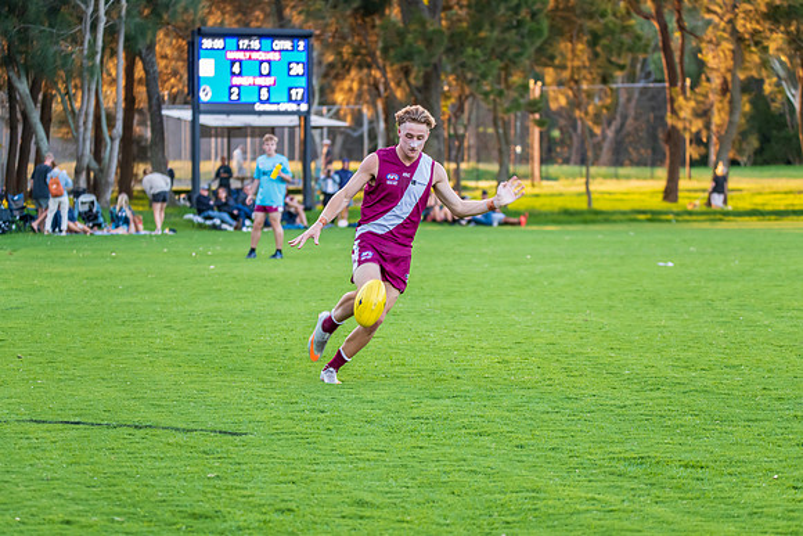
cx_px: 402
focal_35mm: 150
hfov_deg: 13.7
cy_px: 268
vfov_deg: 9.2
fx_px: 3346
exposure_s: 1/250
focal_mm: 150
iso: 1600
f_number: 5.6
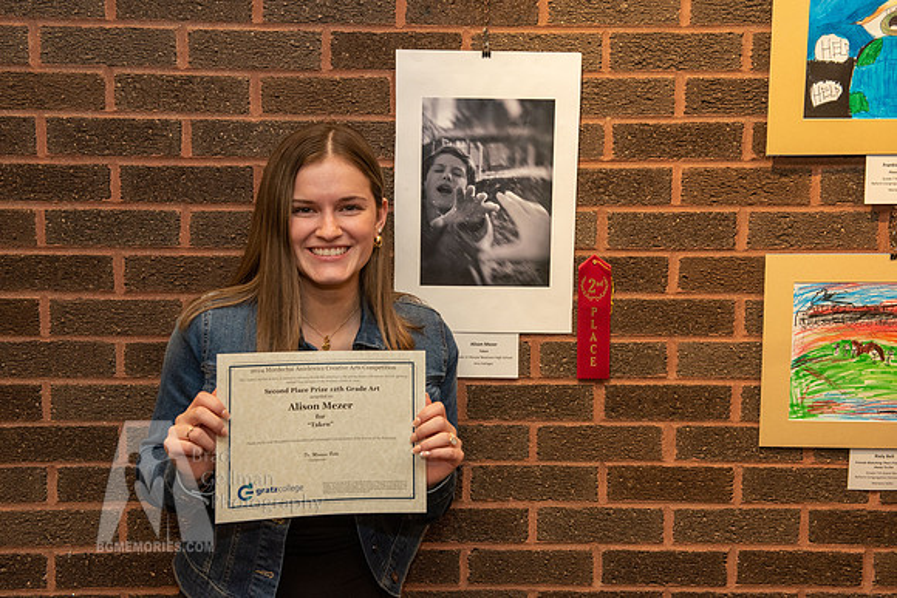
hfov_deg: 41.1
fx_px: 1196
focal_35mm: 48
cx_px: 448
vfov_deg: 28.1
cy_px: 299
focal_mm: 48
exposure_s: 1/125
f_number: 5.6
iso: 1600
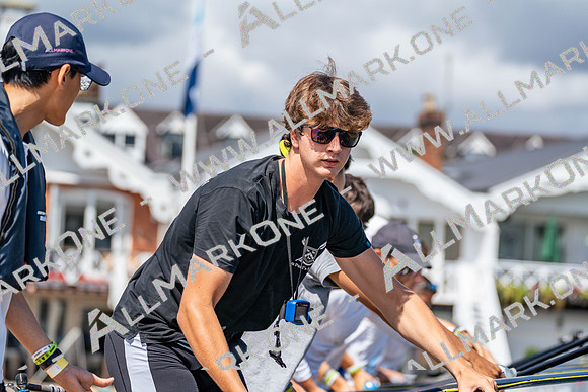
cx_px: 294
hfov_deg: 11.5
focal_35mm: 179
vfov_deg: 7.7
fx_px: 2924
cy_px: 196
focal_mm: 179
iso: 125
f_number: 5.6
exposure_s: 1/1600
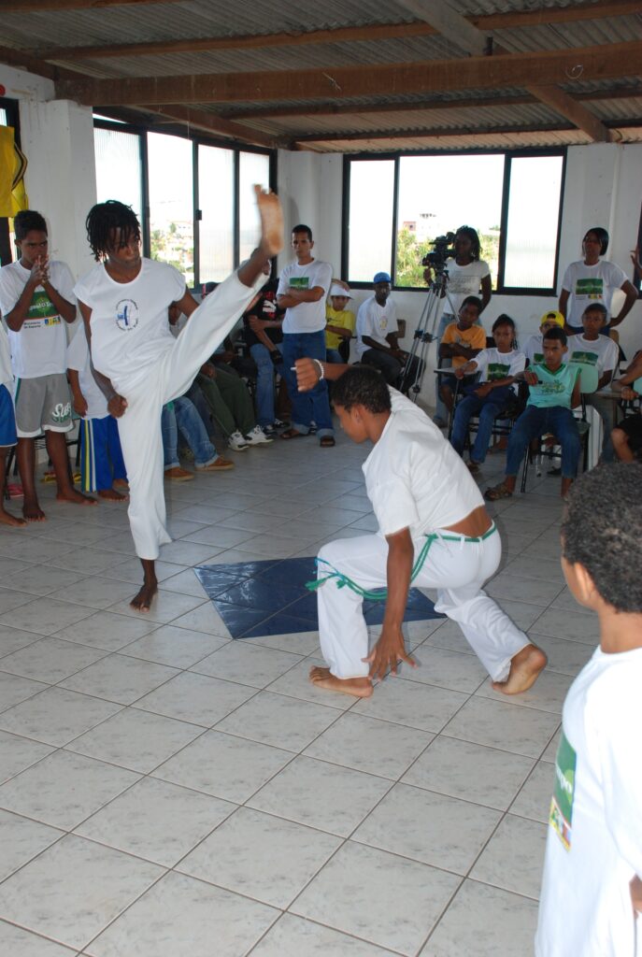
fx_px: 959
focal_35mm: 36
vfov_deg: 53.0
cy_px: 478
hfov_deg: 37.0
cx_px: 321
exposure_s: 1/125
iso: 400
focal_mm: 24
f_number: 5.6
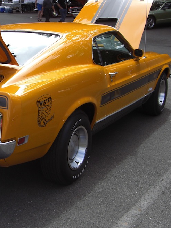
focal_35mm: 58
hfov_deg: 24.4
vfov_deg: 33.2
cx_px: 11
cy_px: 104
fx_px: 382
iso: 64
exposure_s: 1/640
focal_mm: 6.2
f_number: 2.7
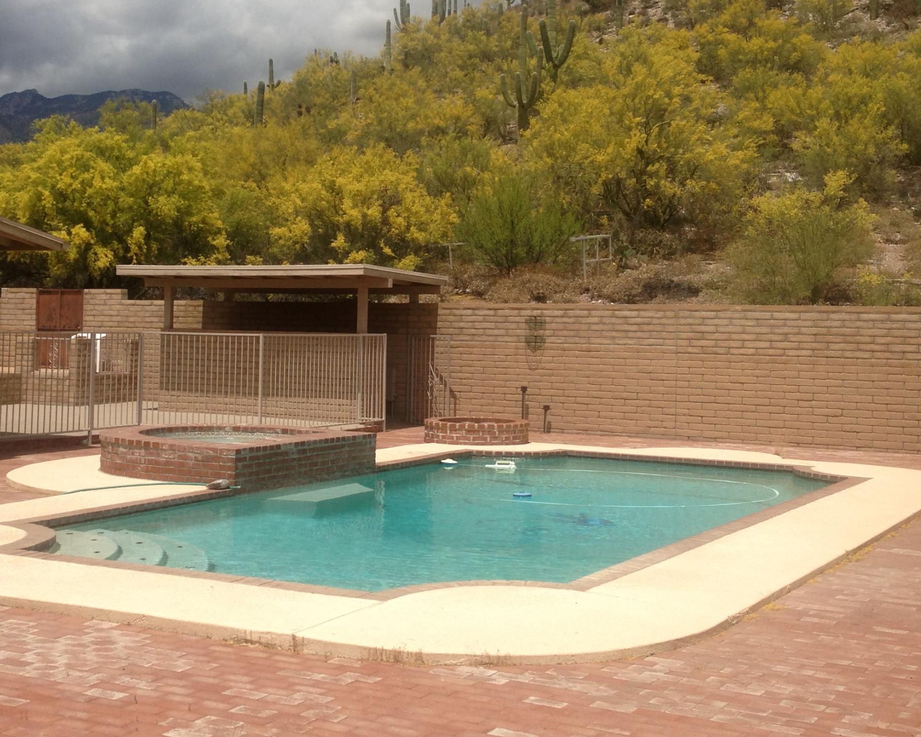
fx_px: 1445
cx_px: 467
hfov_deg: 35.4
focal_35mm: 53
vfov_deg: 28.5
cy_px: 282
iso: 50
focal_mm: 4.13
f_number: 2.4
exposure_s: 1/3195
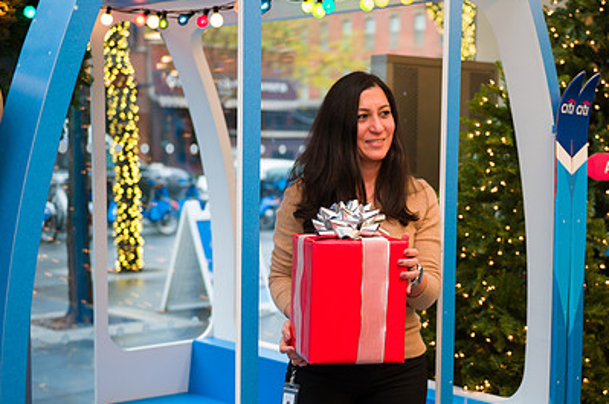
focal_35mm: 64
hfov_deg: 31.3
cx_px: 374
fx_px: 1081
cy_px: 250
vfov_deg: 21.1
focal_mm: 44
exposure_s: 1/125
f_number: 3.2
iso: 400
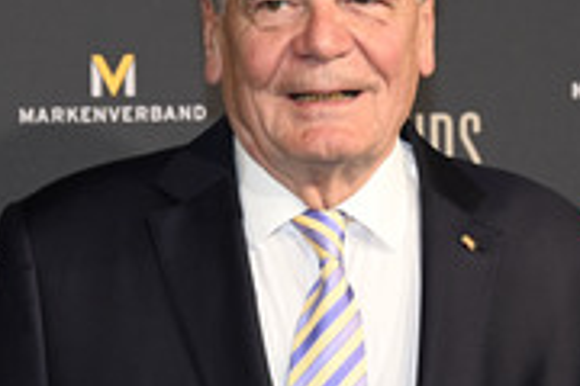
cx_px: 350
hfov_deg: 8.1
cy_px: 264
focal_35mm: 255
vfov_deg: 5.4
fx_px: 4108
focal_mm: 102
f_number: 6.3
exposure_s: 1/160
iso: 1000
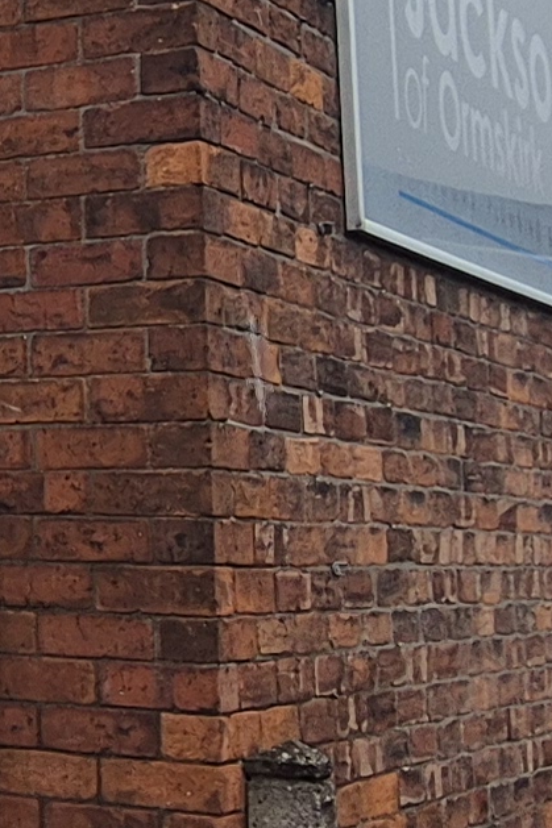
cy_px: 171
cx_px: -677
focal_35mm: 86
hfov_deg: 13.0
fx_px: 1979
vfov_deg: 23.3
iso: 50
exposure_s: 1/556
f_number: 2.2
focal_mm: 2.2
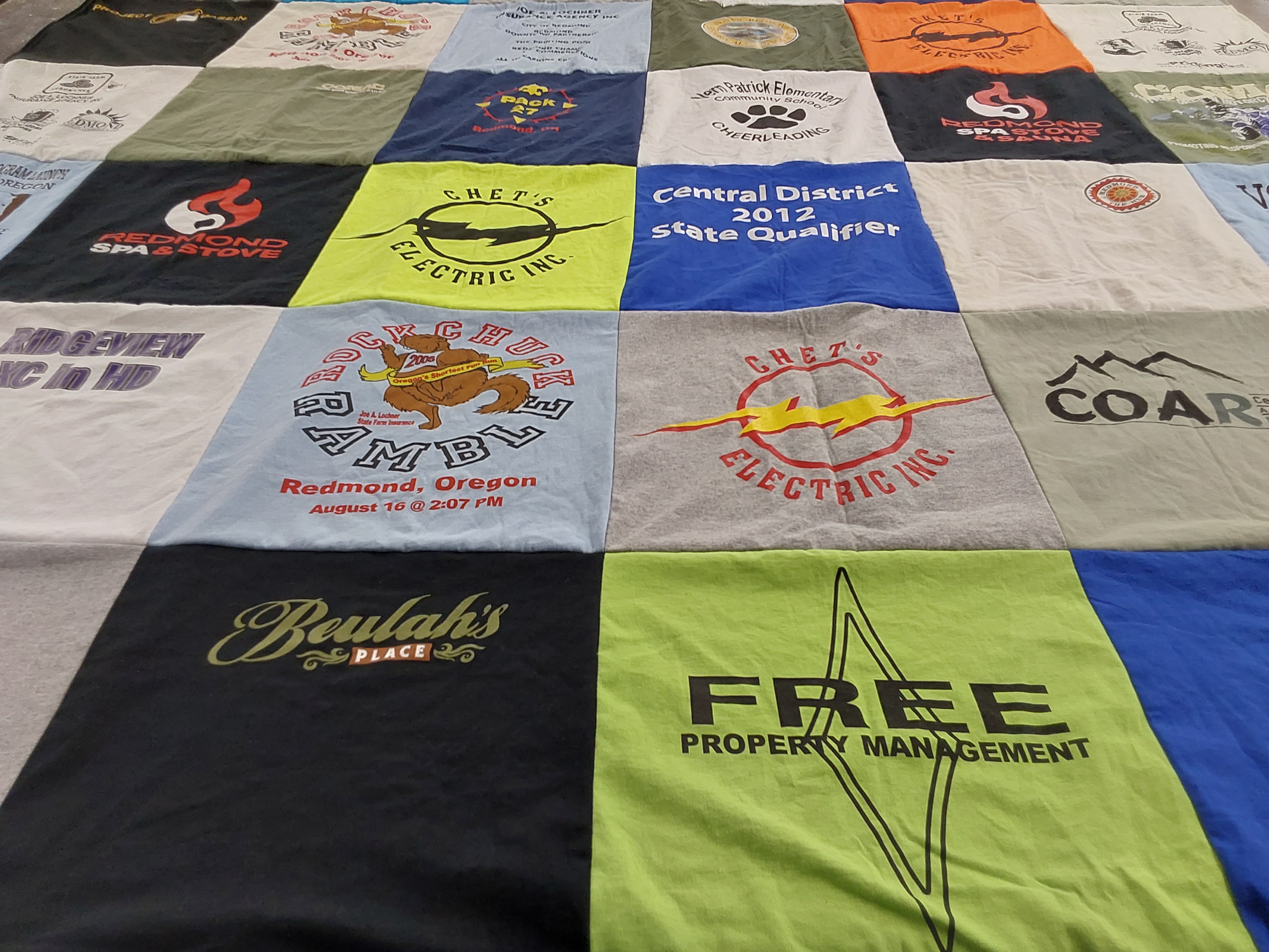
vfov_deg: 49.7
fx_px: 1026
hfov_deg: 63.4
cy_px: 476
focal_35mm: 28
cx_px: 634
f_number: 1.9
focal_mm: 2.91
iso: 80
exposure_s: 1/50
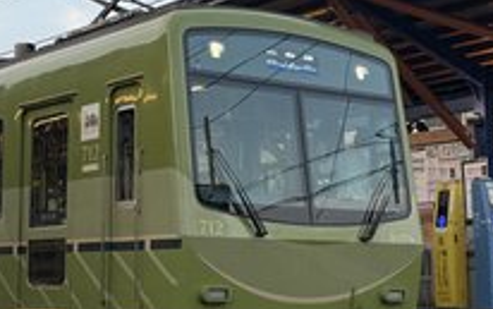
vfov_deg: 16.5
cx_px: 182
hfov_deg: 26.0
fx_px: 1062
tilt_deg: +8.4
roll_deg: +1.4
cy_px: 103
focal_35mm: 79
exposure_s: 1/268
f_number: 1.78
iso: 64
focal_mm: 6.76
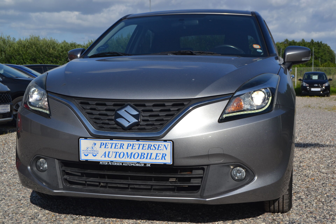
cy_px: 112
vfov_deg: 25.8
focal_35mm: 52
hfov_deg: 37.9
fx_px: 490
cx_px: 168
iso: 100
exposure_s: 1/400
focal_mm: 35
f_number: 10
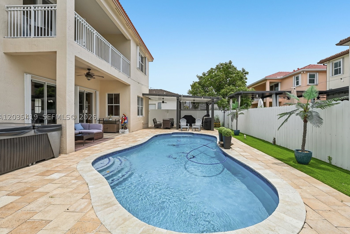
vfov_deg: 77.3
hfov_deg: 100.3
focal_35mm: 15
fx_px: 146
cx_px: 184
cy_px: 117
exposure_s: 1/1600
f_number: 9
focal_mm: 14
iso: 320
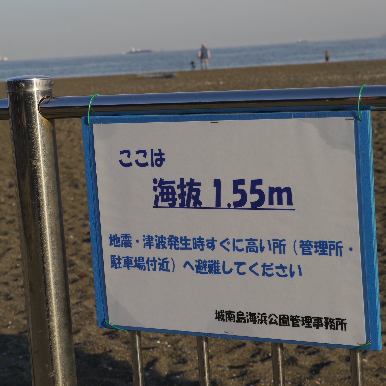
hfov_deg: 17.9
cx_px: 245
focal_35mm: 97
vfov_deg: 17.9
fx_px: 1224
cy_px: 193
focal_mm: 41
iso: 160
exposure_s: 1/320
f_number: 9
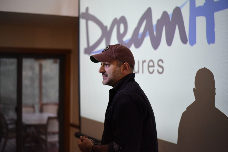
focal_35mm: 53
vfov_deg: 25.5
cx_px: 113
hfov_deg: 37.5
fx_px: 336
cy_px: 78
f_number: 1.8
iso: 5600
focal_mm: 50
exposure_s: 1/4000
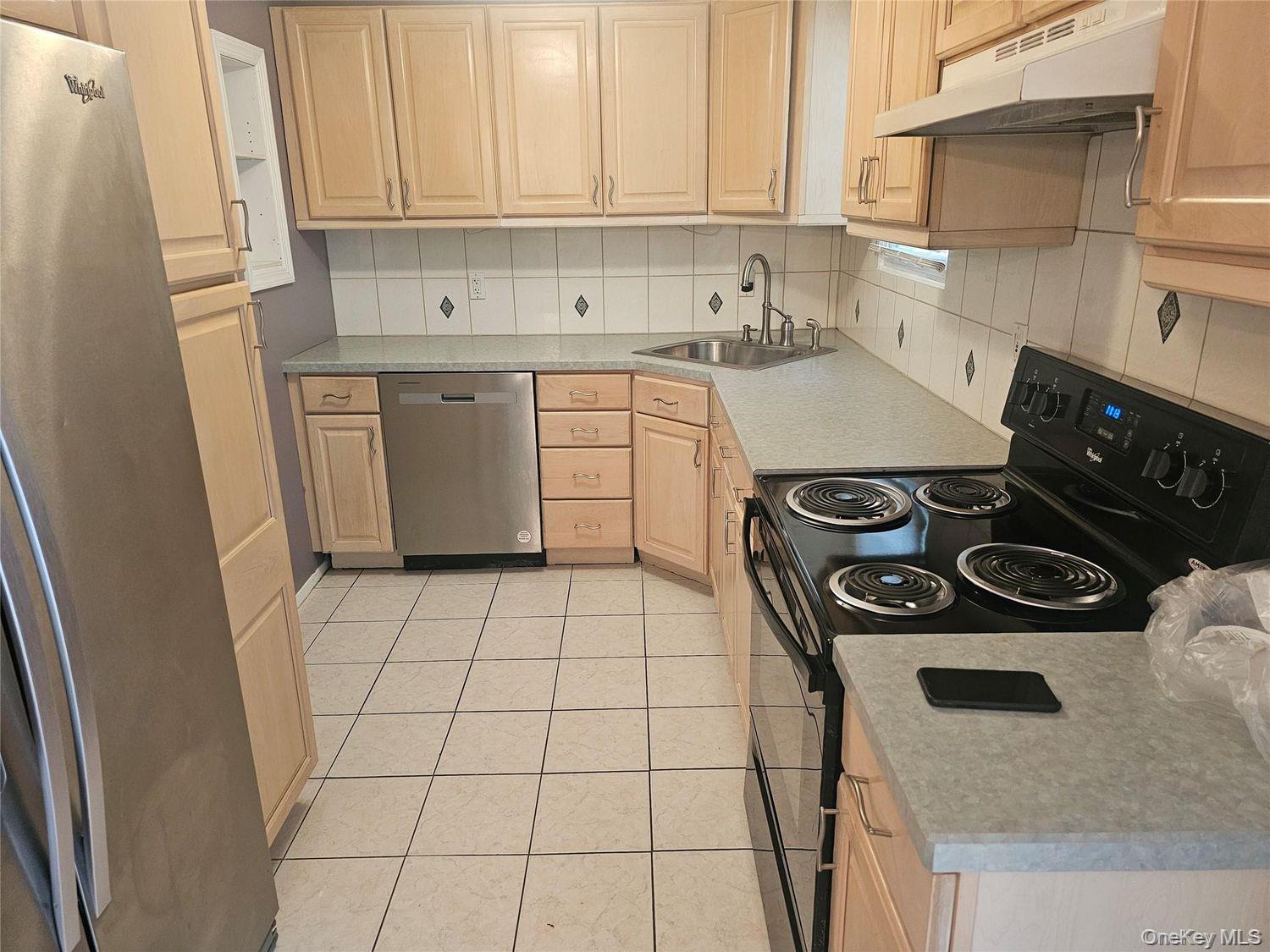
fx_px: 844
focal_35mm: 23
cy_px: 476
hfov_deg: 73.9
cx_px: 635
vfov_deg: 58.9
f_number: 1.7
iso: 800
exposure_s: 1/120
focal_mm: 6.3
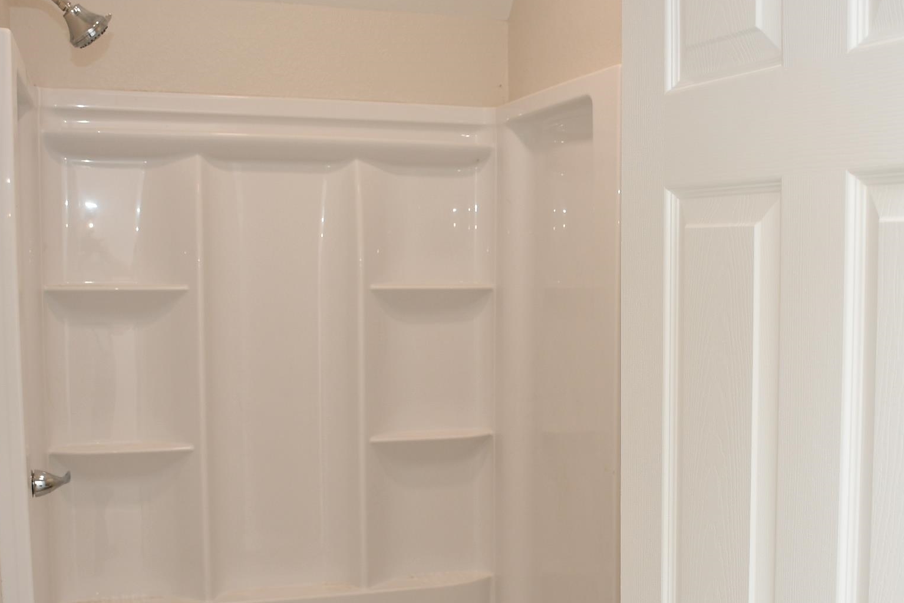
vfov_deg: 27.4
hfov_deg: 39.8
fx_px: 1230
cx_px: 605
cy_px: 378
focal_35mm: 49
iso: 200
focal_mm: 18
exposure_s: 1/80
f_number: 4.5
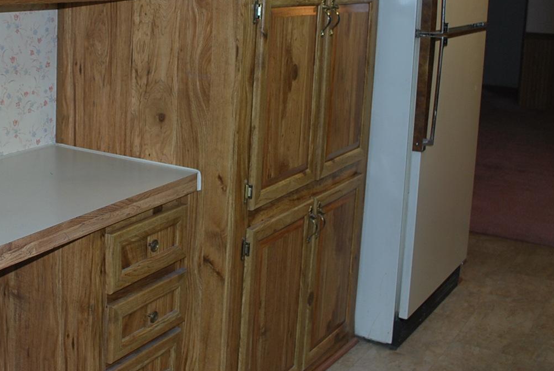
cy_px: 96
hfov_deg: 37.1
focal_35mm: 52
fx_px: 801
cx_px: 133
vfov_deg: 25.8
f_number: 3.5
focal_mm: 18
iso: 200
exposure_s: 1/60
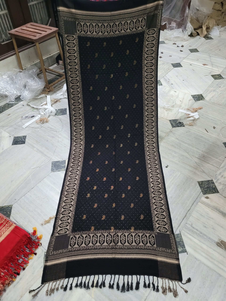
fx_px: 226
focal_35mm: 26
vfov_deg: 67.3
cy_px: 150
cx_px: 113
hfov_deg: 53.1
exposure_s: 1/50
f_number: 1.8
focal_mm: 5.4
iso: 640
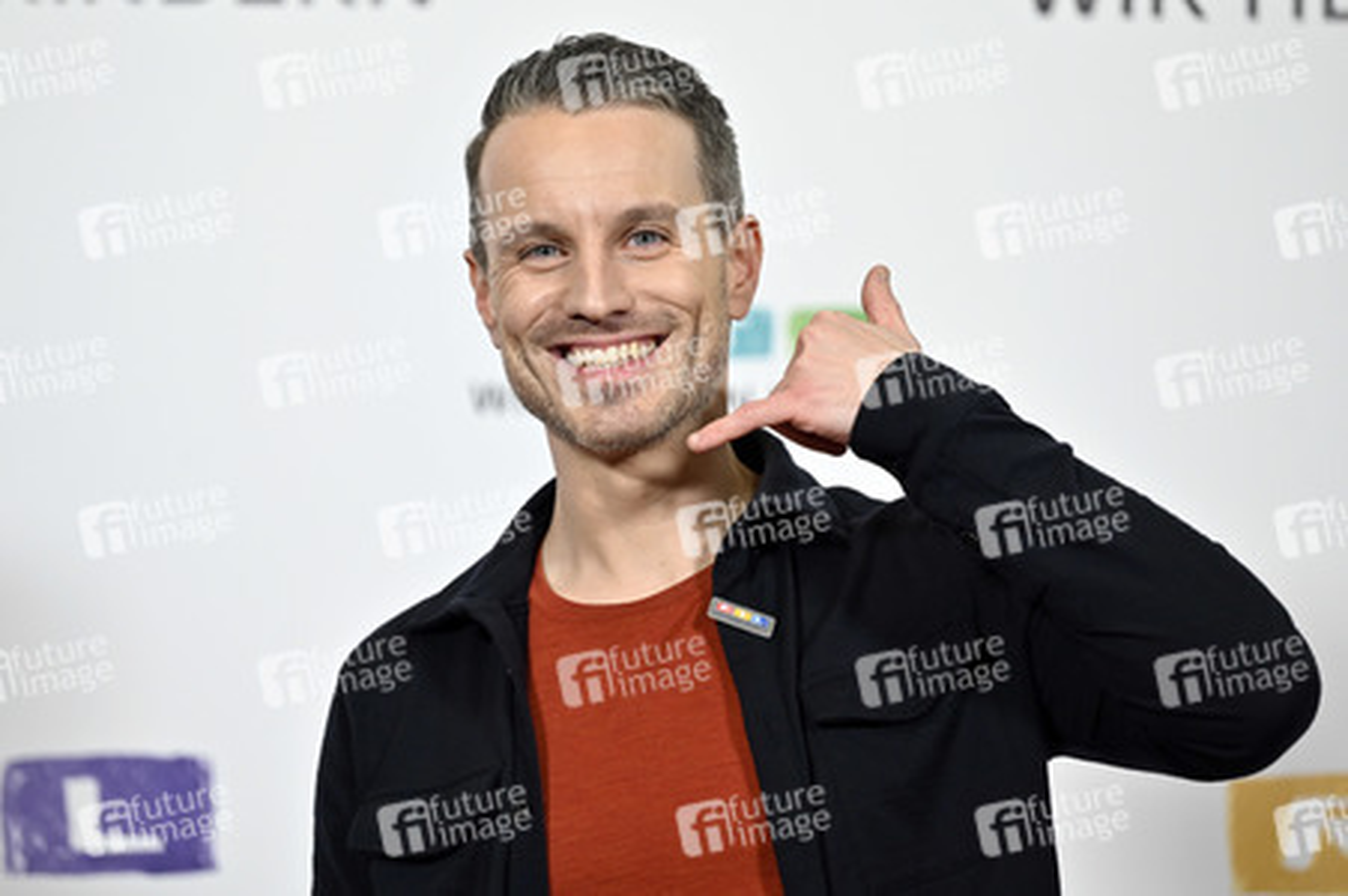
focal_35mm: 150
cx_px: 674
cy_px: 448
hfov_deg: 13.7
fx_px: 5612
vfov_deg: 9.1
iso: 1000
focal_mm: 150
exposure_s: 1/640
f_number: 2.8
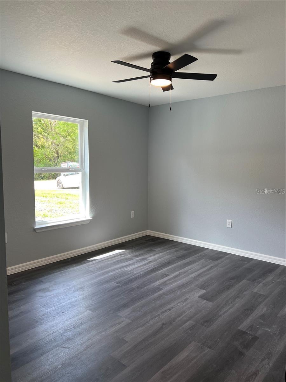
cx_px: 143
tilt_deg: -6.0
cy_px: 191
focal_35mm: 26
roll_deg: -0.5
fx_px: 286
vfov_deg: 67.3
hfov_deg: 53.1
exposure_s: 1/120
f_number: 1.5
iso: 50
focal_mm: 5.7
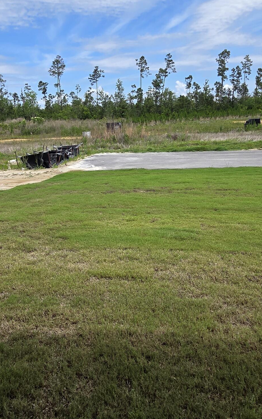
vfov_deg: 66.5
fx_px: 320
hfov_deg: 44.4
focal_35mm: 28
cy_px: 204
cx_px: 110
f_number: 2.2
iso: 50
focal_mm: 2.2
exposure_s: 1/2032
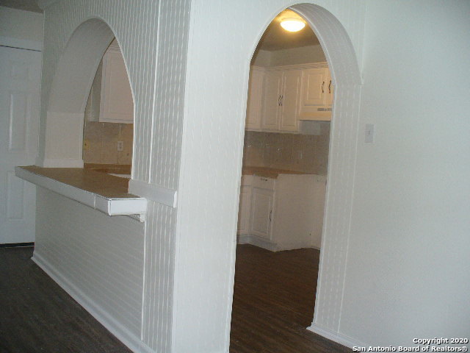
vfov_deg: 38.7
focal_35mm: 37
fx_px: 502
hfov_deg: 50.1
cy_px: 176
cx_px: 235
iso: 150
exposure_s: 1/60
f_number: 2.8
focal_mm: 6.1
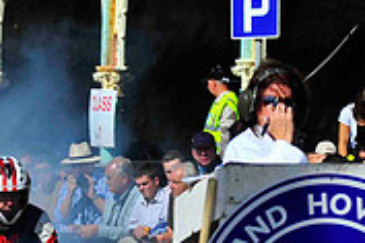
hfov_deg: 3.1
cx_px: 6
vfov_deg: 2.1
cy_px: 301
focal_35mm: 657
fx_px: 6661
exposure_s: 1/1250
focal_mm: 200
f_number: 10
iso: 400
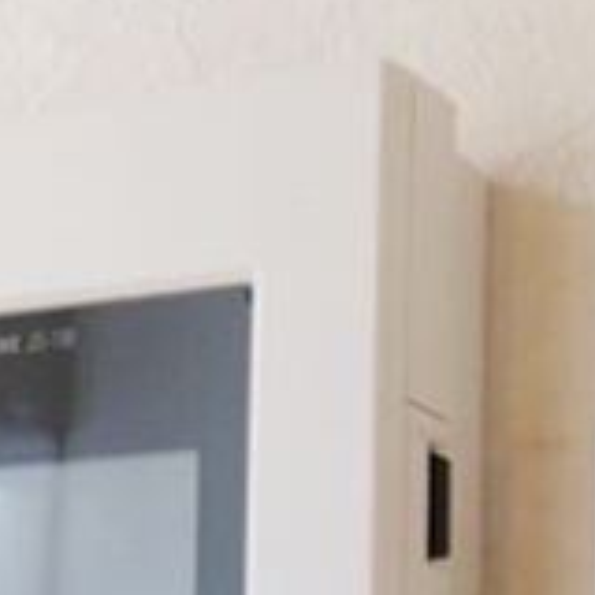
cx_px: 1093
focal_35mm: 85
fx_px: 1653
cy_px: 807
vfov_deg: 18.7
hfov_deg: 16.7
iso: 80
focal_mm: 5.23
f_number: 1.8
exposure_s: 1/24
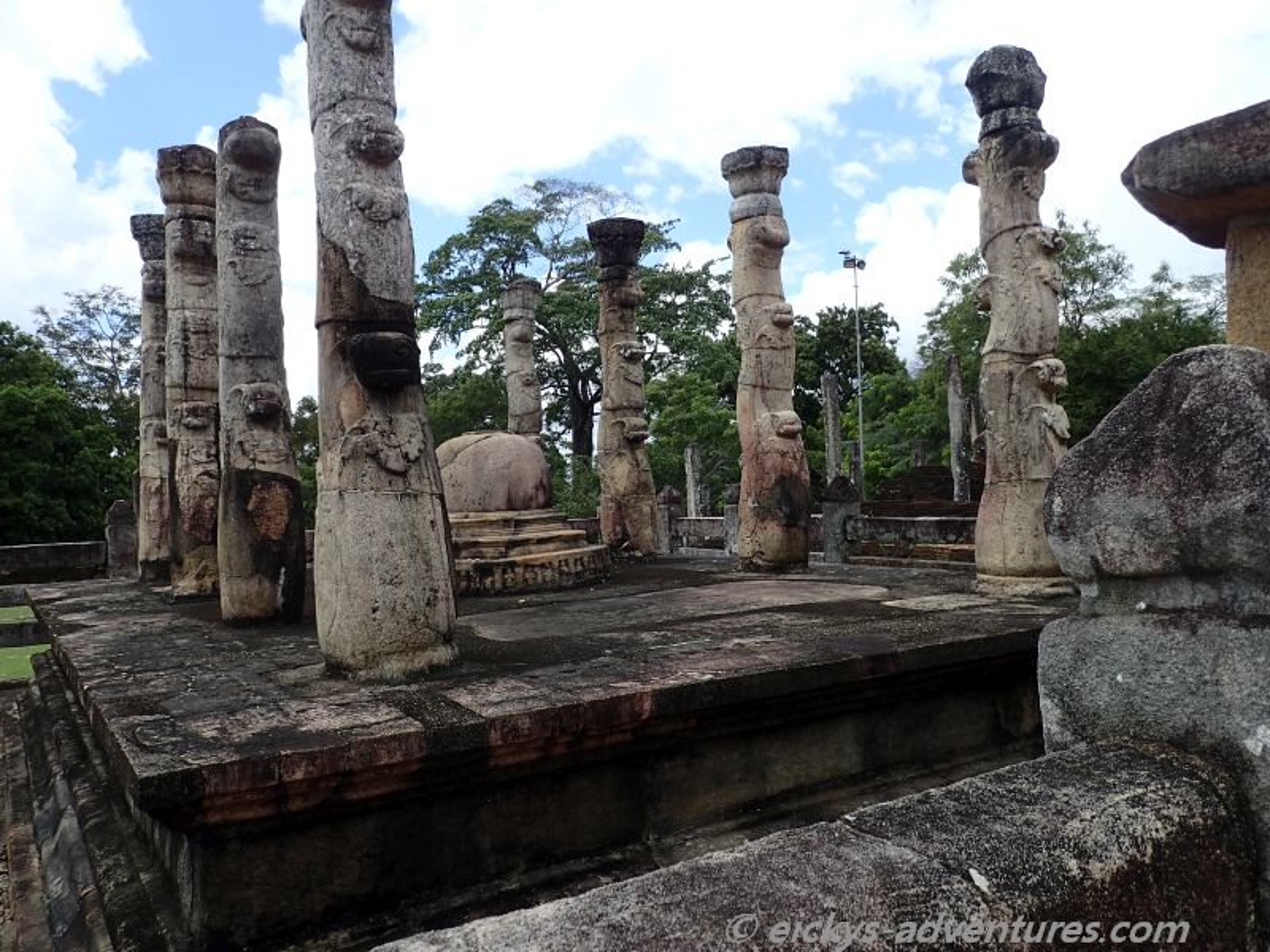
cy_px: 476
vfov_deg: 54.9
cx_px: 635
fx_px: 917
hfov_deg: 69.4
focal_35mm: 25
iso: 100
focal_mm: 4.5
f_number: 8
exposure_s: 1/160
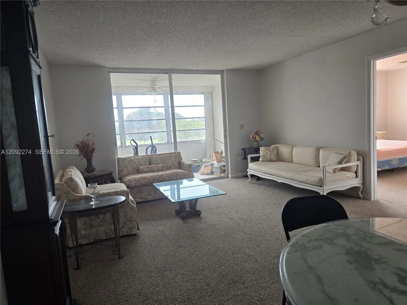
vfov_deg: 58.9
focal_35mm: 23
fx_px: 270
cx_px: 204
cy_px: 152
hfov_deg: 73.9
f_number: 1.7
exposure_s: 1/120
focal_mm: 6.3
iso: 200
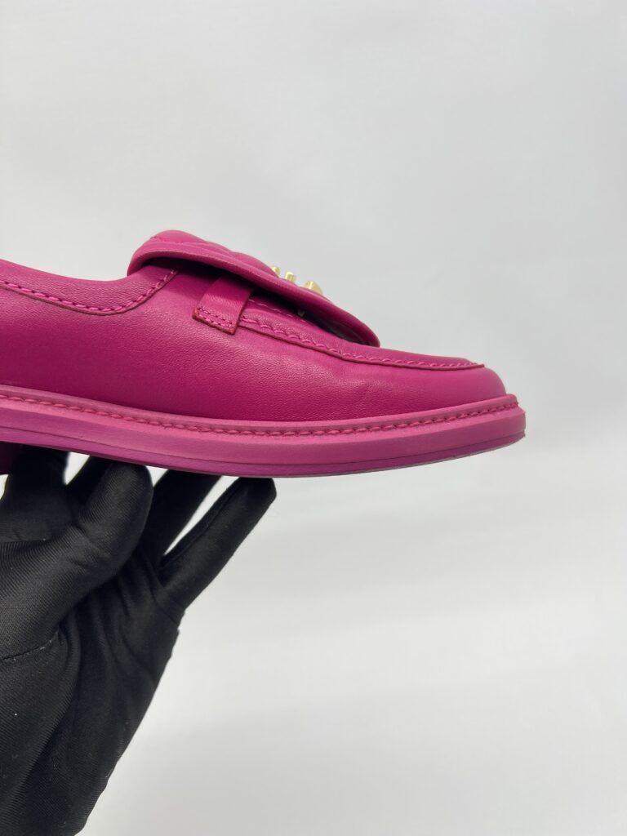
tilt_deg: -34.8
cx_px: 314
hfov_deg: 53.1
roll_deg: +1.1
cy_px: 418
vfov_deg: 67.3
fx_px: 628
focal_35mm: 26
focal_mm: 5.7
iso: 40
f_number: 1.5
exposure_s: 1/169
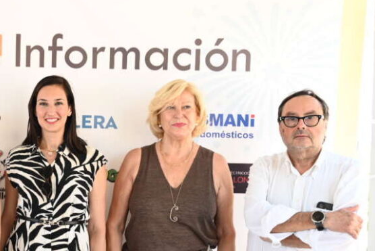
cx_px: 32
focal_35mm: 70
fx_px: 729
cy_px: 174
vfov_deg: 19.4
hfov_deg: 27.7
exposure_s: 1/100
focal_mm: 38
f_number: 5
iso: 400
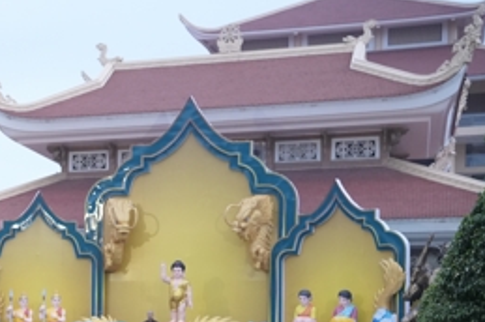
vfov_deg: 15.1
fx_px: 1184
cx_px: -97
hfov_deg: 21.5
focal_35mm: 88
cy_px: 357
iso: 4000
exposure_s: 1/250
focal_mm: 35
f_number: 2.8
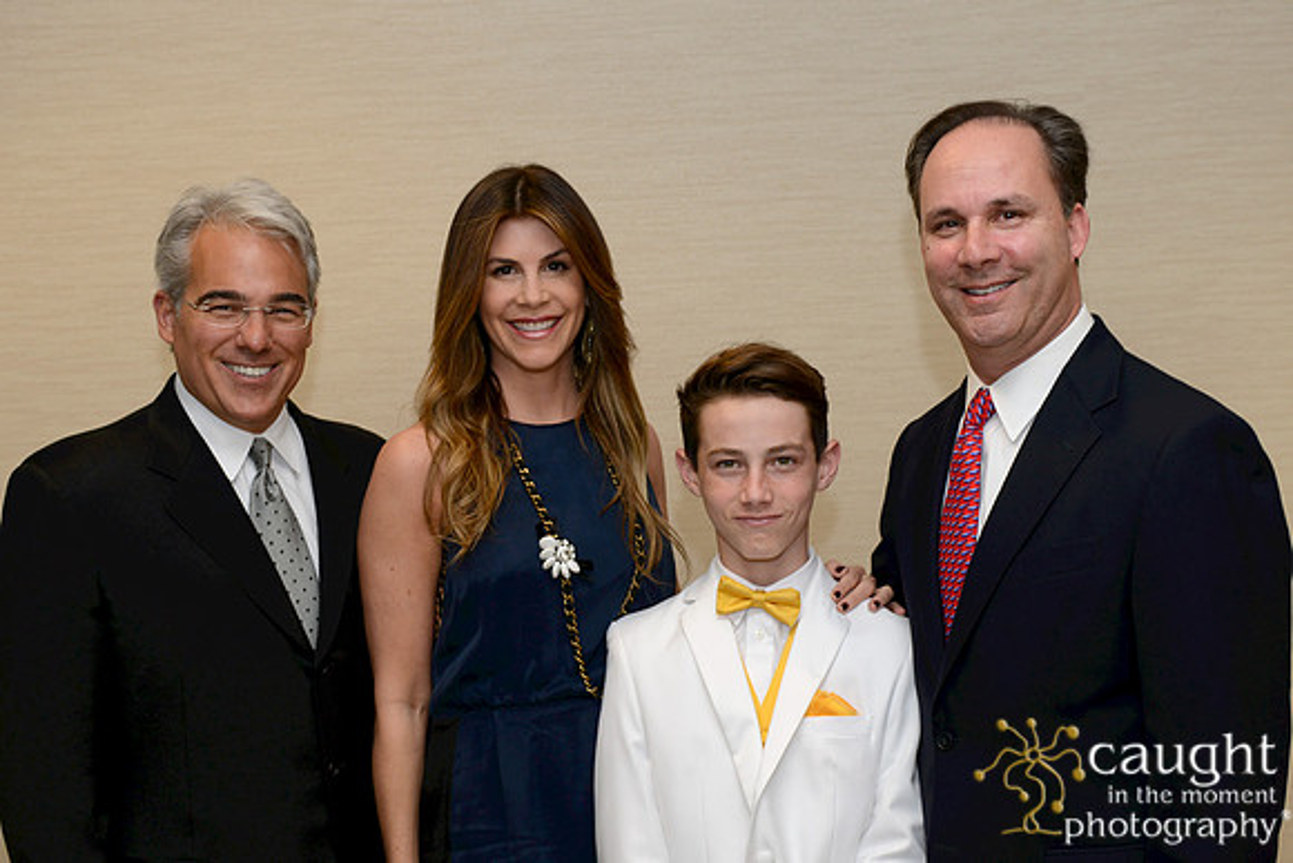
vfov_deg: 27.0
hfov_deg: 39.6
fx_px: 1796
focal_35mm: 50
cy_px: 432
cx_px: 646
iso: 640
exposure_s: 1/100
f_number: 4.5
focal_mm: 50
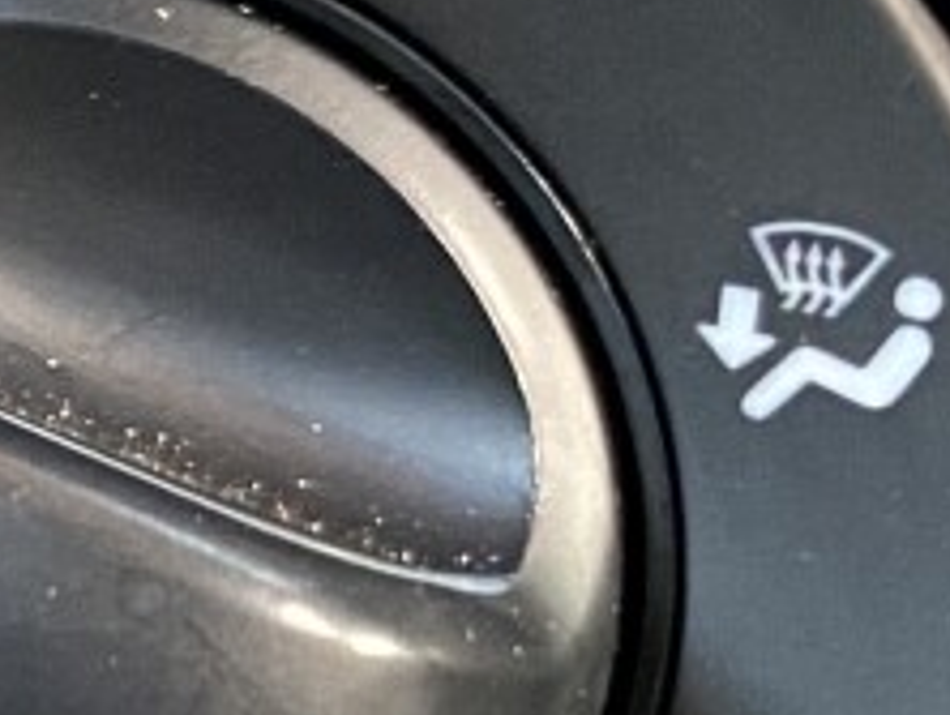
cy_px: 308
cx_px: -1147
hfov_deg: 9.9
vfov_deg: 8.3
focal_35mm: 180
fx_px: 4945
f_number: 1.8
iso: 500
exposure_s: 1/40
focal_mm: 4.25
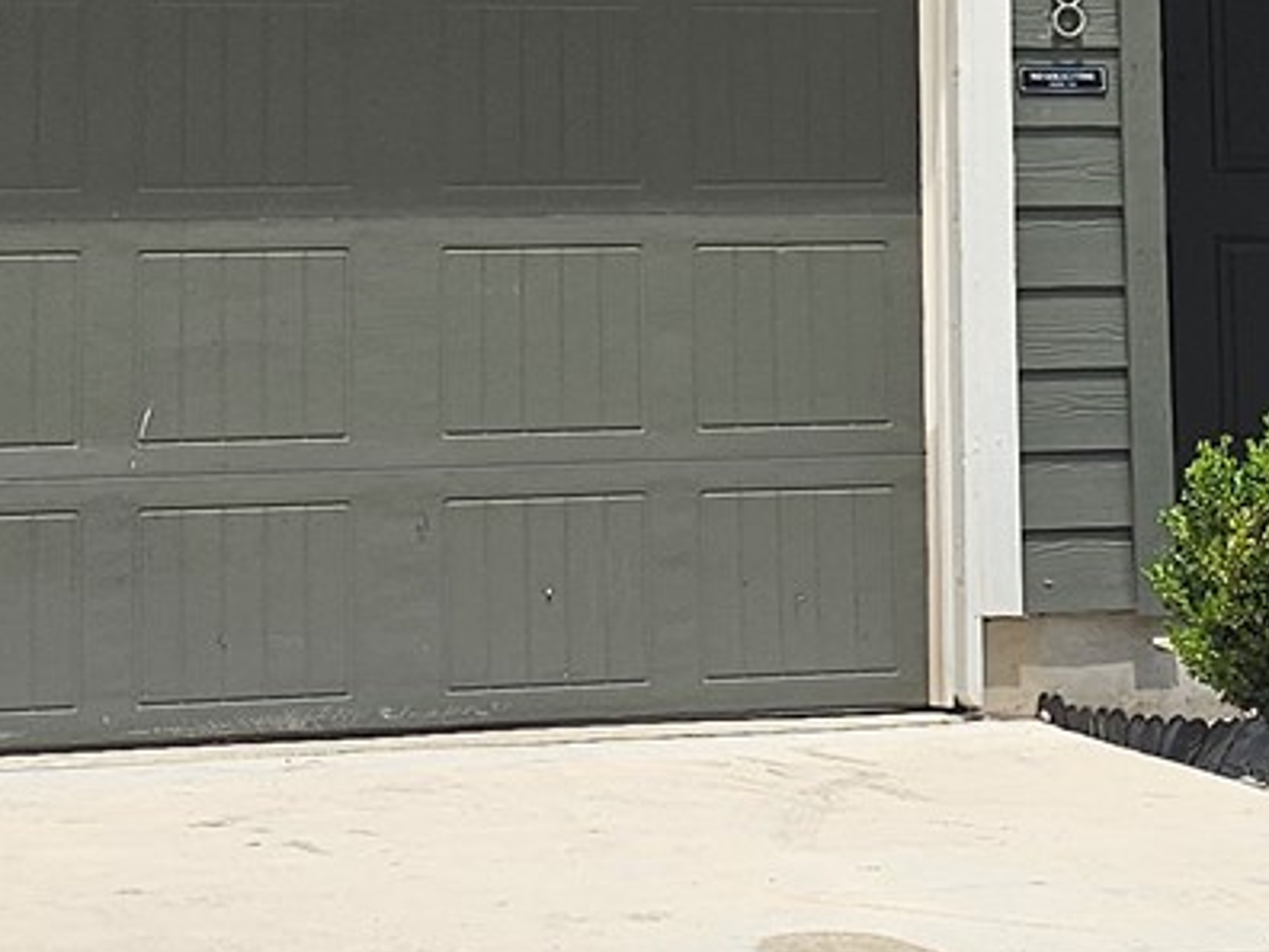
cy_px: -192
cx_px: 974
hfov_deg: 16.5
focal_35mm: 119
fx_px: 4362
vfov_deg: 12.2
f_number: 1.7
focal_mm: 6.3
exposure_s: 1/2000
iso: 12
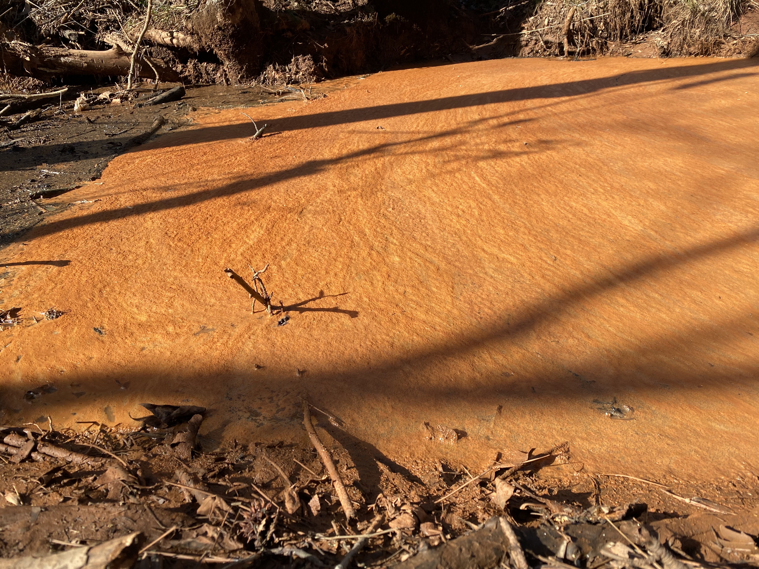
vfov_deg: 51.4
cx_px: 382
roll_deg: +2.9
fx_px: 592
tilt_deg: -28.6
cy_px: 285
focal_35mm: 27
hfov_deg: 65.3
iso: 32
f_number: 1.8
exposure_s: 1/1093
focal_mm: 4.25
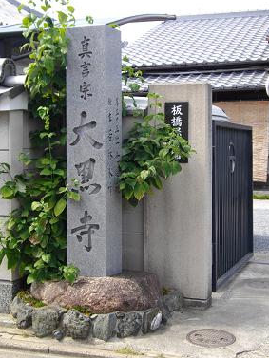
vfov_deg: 30.3
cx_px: 137
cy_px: 179
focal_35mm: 64
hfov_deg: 22.9
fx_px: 663
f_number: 4.1
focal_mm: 11
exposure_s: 1/160
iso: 115
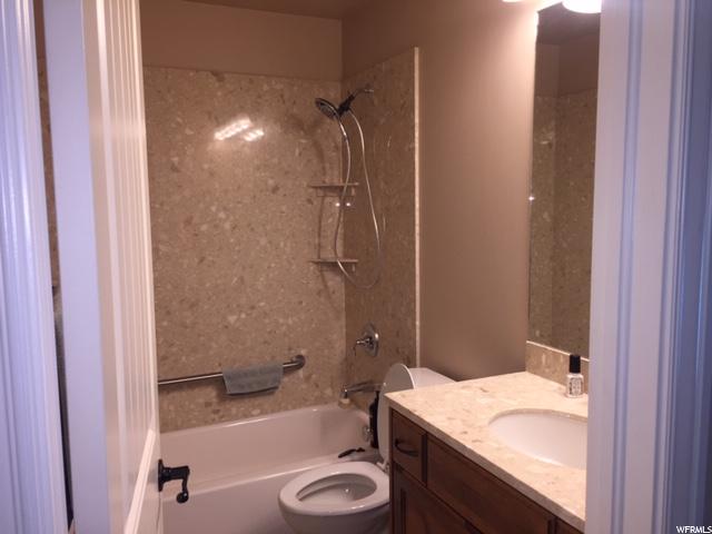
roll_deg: +0.7
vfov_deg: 48.2
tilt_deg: -6.3
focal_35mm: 29
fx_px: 596
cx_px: 356
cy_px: 267
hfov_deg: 61.7
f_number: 2.2
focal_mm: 4.15
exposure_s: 1/44
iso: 32
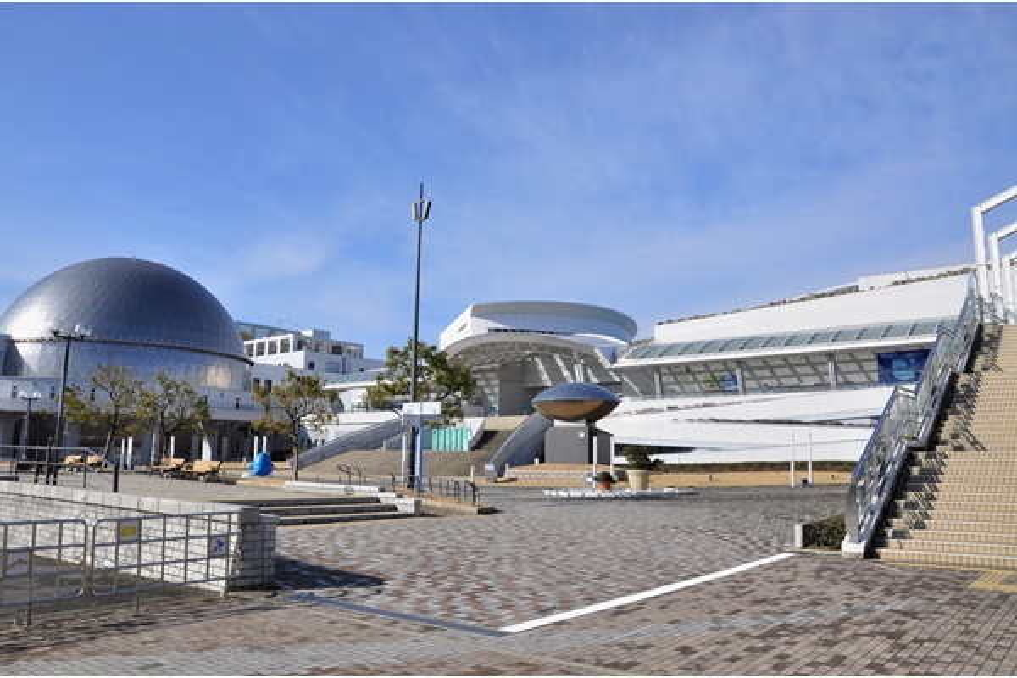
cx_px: 508
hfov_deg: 67.4
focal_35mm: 27
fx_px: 763
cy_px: 339
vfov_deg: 47.9
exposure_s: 1/1000
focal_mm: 18
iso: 400
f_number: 9
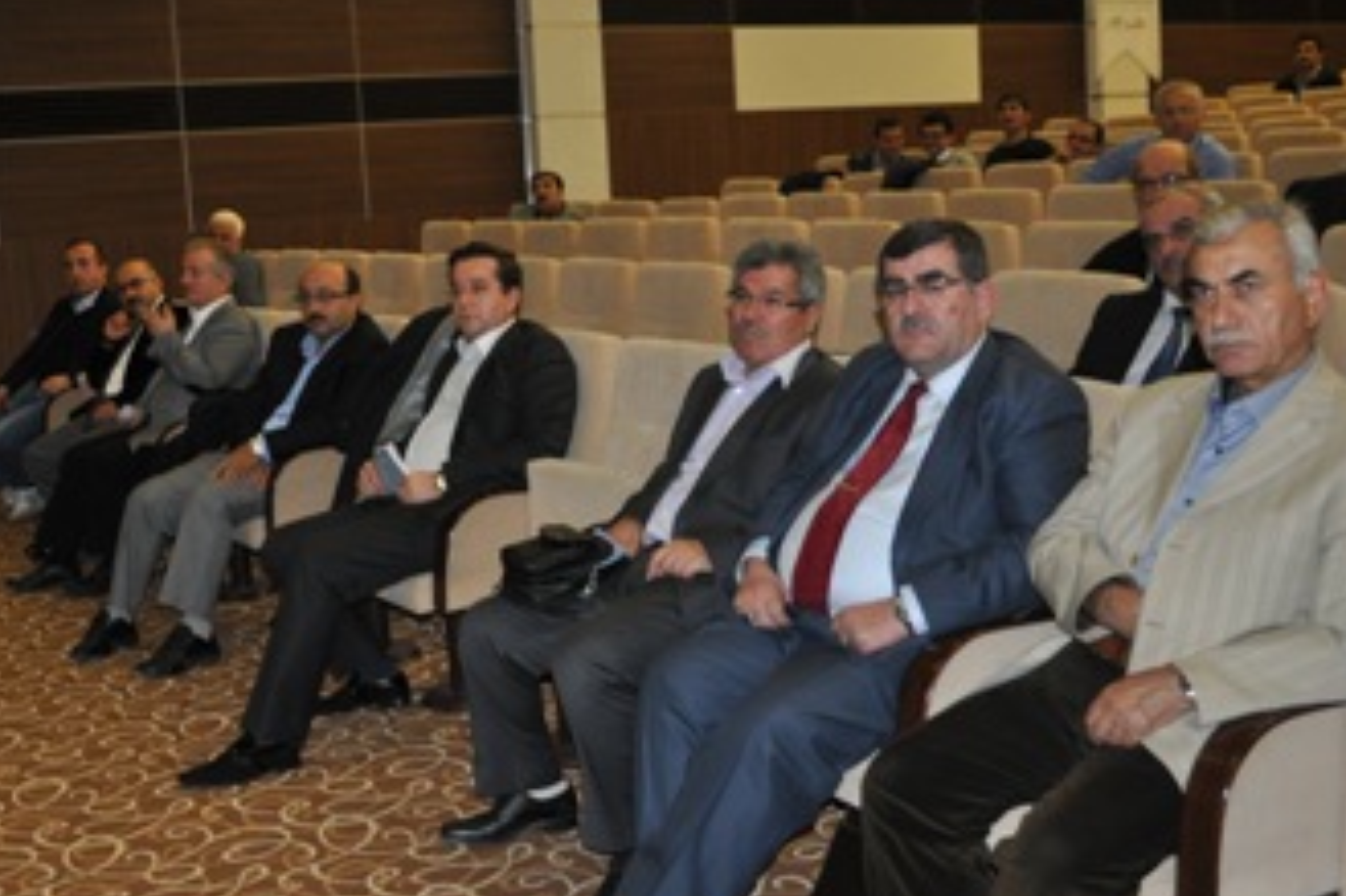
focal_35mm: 45
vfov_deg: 29.8
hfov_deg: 43.3
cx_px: 507
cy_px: 454
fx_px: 1682
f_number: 4
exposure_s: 1/60
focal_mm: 22
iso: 800
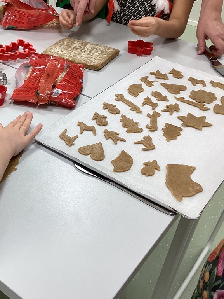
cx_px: 24
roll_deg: -0.5
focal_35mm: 43
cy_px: 146
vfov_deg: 43.8
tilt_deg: -36.6
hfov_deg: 32.0
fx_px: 371
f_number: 2.4
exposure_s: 1/100
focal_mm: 3.3
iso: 80
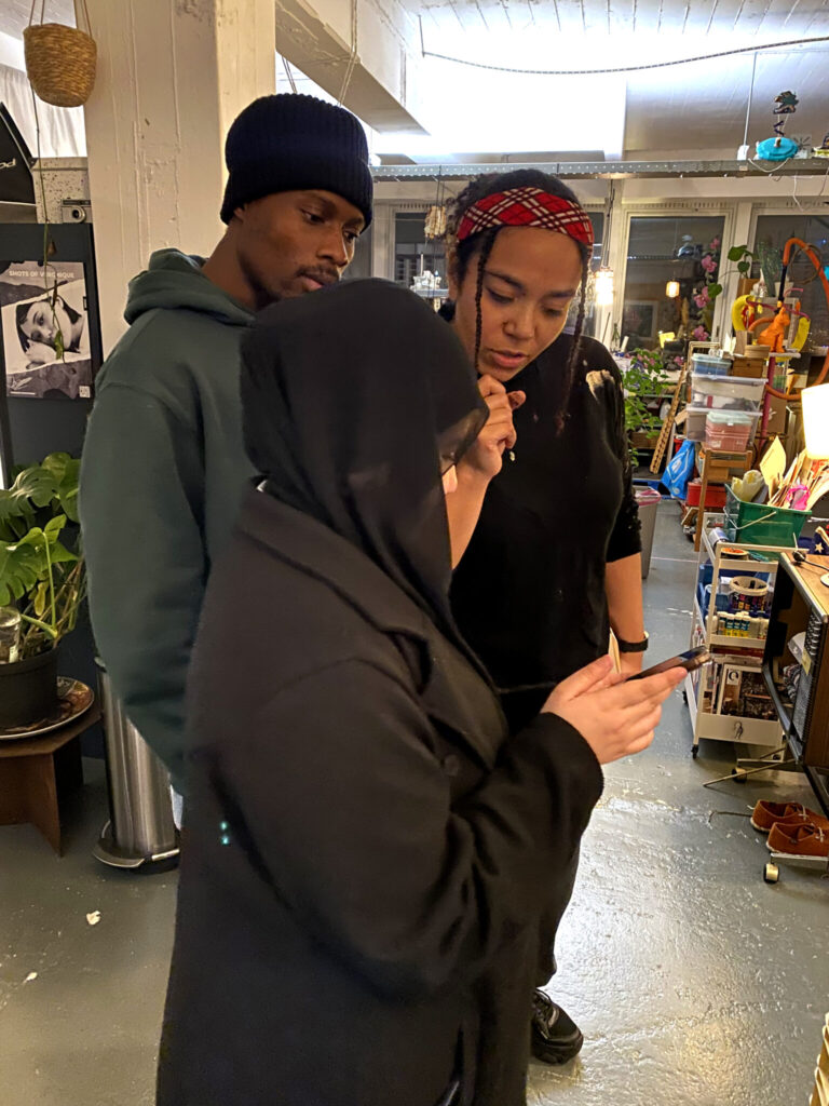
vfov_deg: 67.3
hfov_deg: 53.1
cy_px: 553
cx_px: 414
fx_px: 830
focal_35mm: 26
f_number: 1.8
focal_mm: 4.25
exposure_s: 1/20
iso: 800
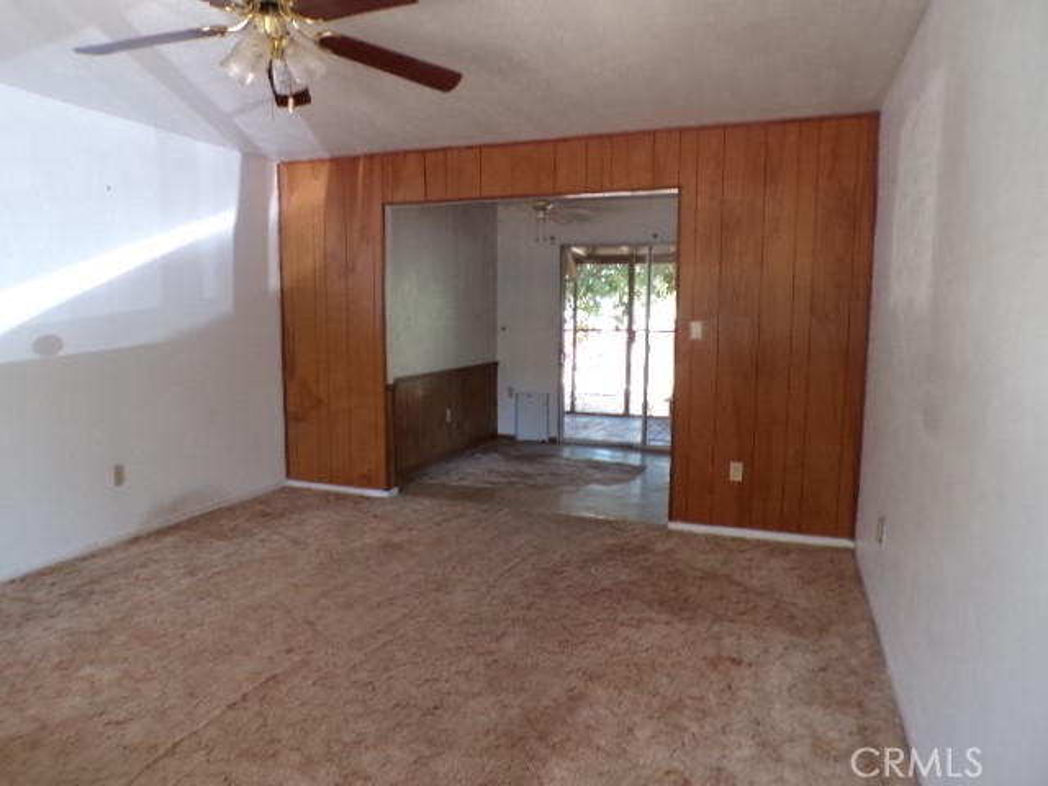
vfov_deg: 56.8
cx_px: 524
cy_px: 393
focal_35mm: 24
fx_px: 727
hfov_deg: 71.6
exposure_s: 1/34
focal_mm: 4.3
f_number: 3
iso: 193
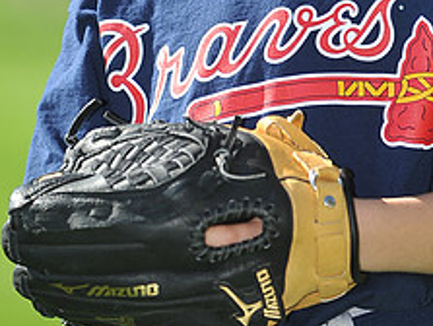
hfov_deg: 4.0
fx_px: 6252
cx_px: 250
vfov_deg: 3.0
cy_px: -126
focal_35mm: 499
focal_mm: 200
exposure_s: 1/800
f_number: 4.5
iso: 200
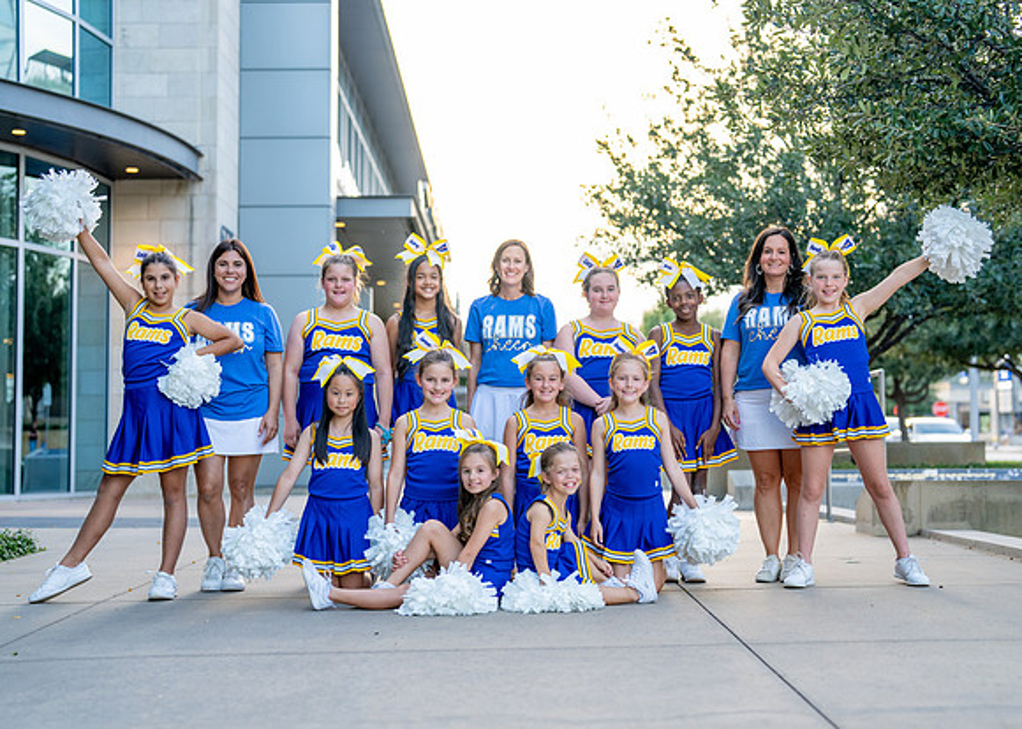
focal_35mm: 54
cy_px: 362
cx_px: 518
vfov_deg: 26.3
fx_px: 1559
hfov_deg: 36.3
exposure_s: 1/400
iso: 640
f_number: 2
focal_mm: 50
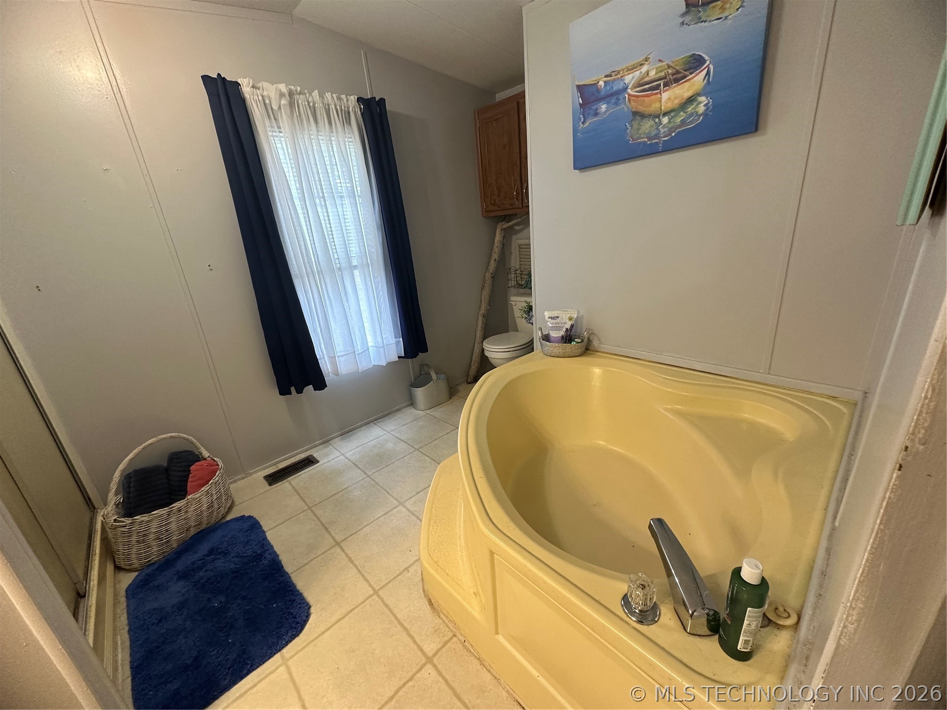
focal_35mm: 14
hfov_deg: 102.1
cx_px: 474
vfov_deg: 85.7
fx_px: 383
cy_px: 355
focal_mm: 2.22
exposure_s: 1/120
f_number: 2.2
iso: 250
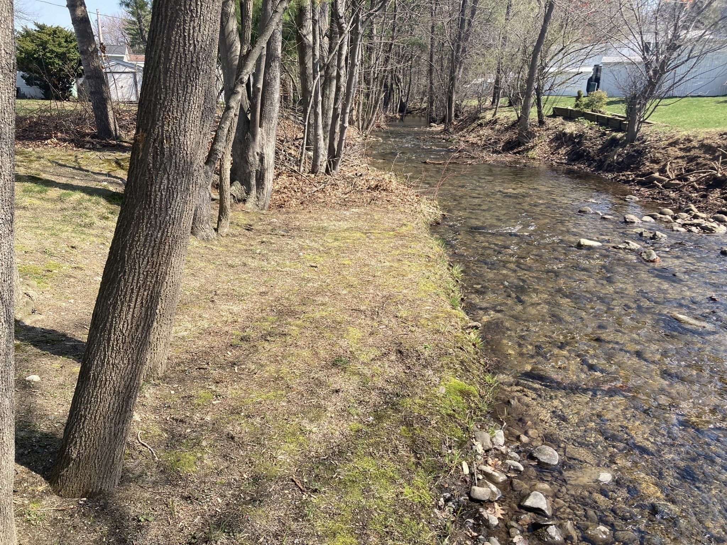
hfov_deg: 63.4
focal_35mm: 28
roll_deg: -0.6
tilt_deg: -18.8
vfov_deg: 49.7
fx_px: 588
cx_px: 364
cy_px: 272
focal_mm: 3.99
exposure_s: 1/738
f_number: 1.8
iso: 20
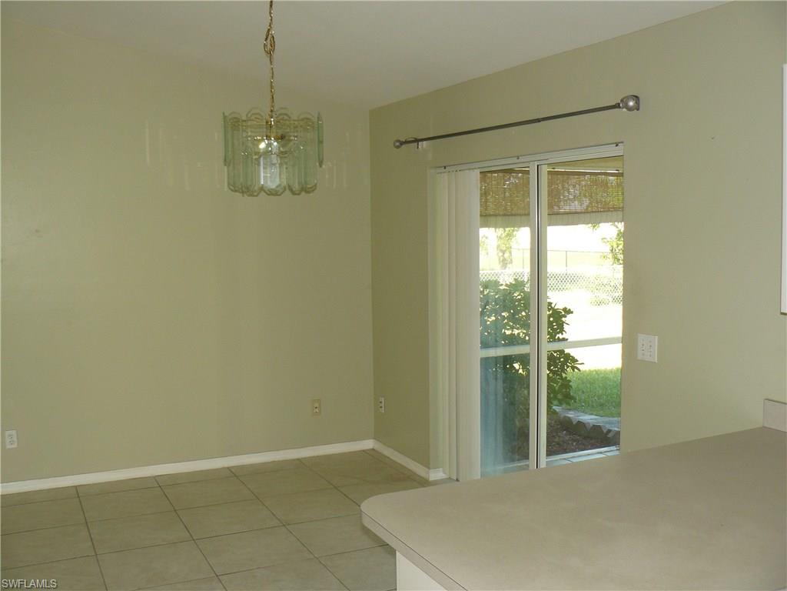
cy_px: 296
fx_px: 818
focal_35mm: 36
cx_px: 394
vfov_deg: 39.7
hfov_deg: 51.4
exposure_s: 1/60
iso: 100
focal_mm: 6
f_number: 2.8
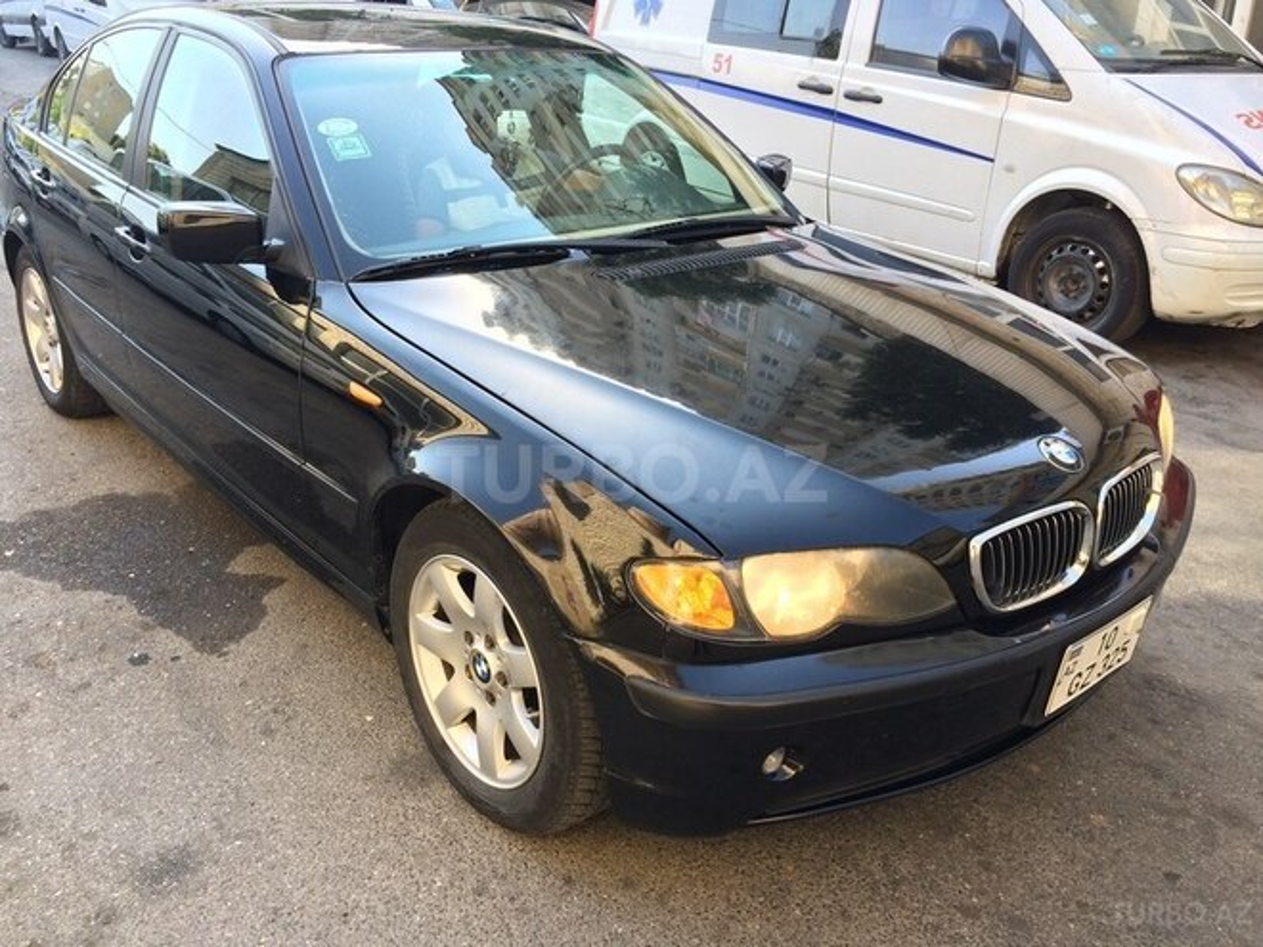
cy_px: 474
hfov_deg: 61.7
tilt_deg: -22.3
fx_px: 1058
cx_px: 632
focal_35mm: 29
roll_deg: -2.8
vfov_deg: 48.2
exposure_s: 1/167
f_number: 2.2
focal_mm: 4.15
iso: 32
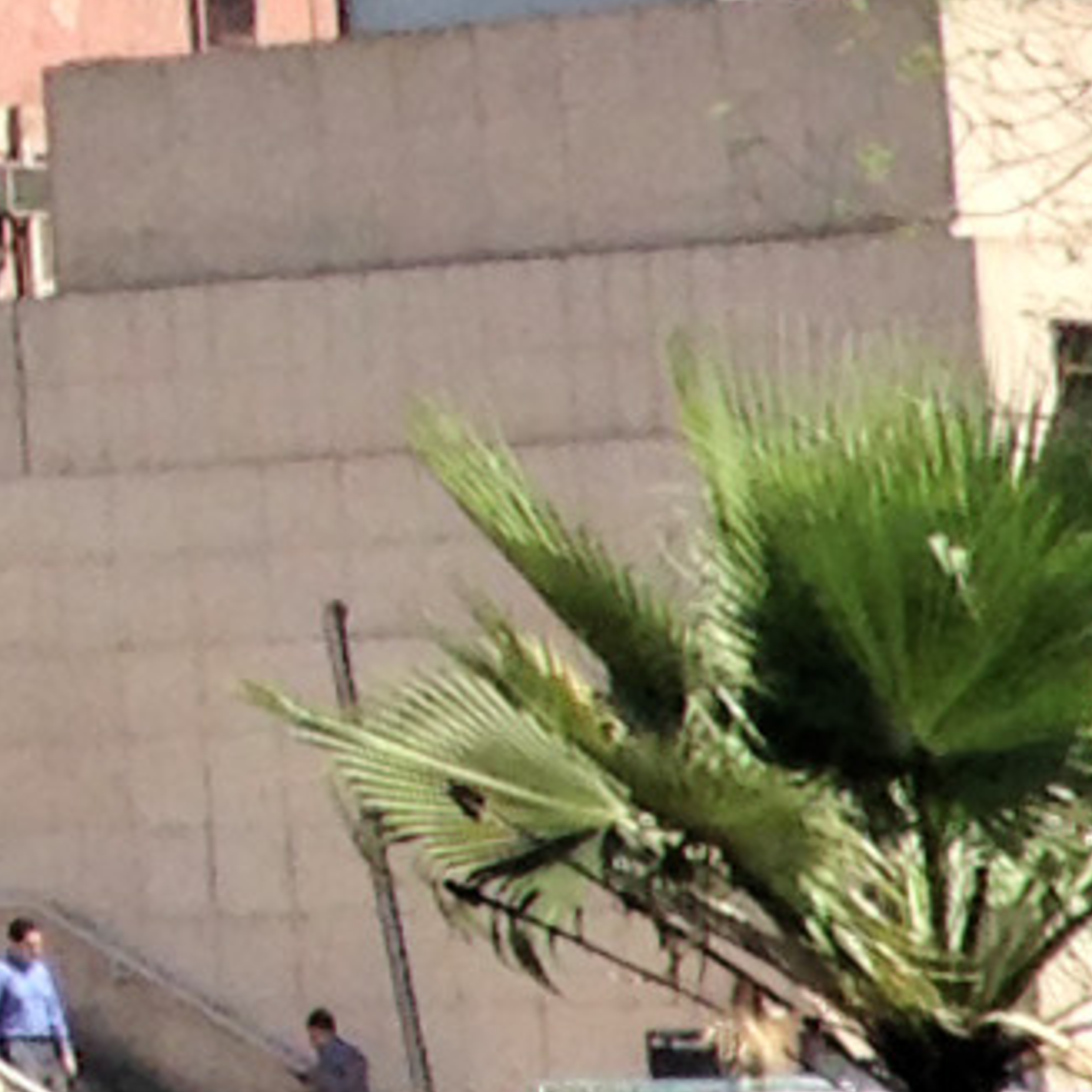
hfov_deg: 5.6
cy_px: -732
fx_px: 10350
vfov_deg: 5.9
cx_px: -2354
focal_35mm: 290
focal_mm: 4.12
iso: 50
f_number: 2.4
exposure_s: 1/1063
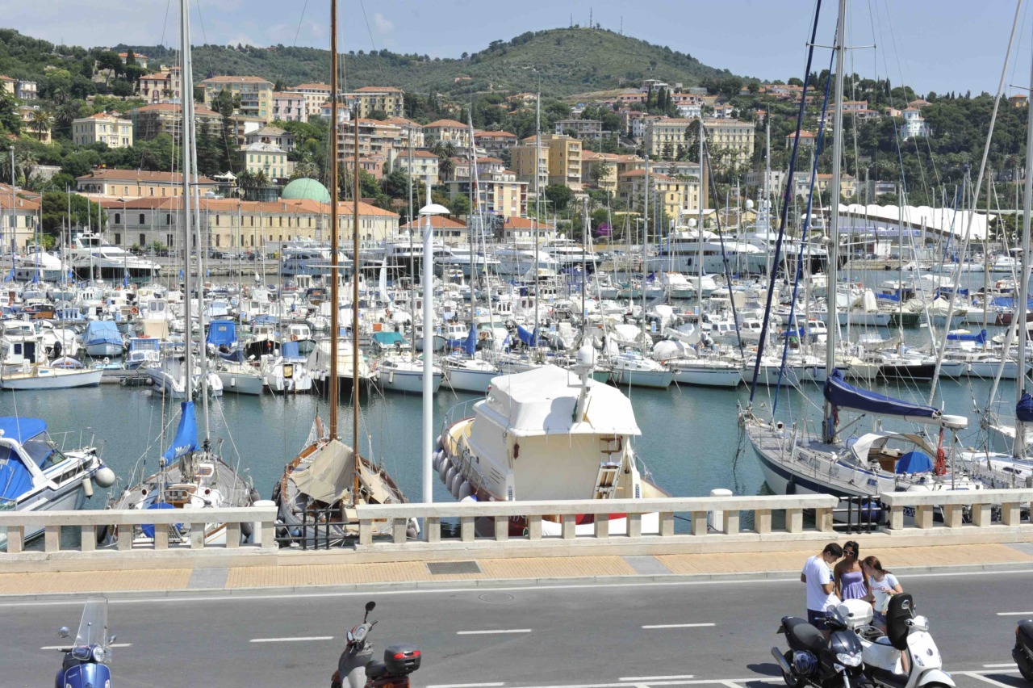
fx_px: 1577
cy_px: 344
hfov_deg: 36.3
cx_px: 516
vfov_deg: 24.6
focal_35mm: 55
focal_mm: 55
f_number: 13
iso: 640
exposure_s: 1/640
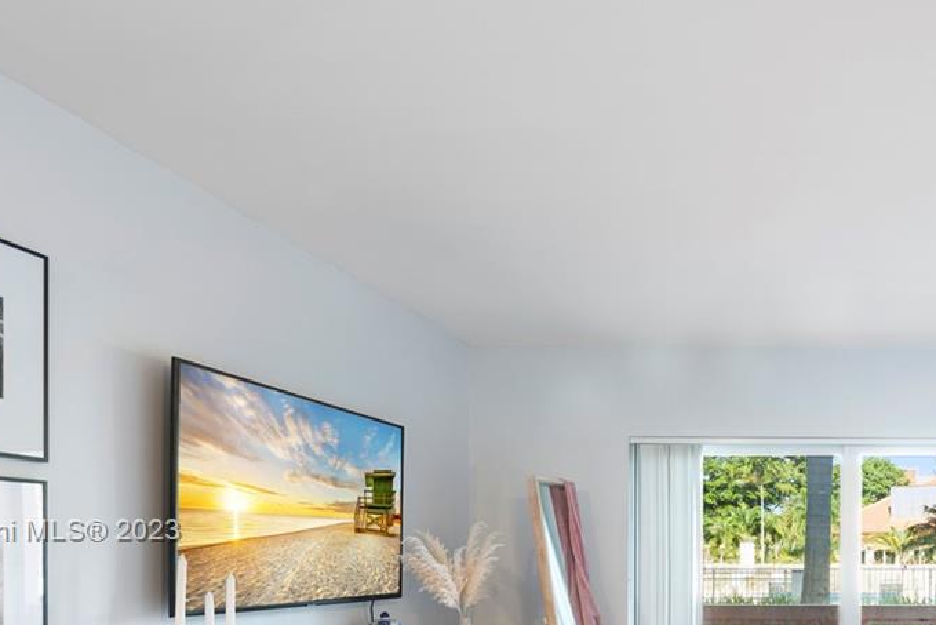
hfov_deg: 50.7
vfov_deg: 37.9
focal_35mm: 33
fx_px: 858
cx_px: 842
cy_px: 533
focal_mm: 14
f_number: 8
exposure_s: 1.3
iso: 100
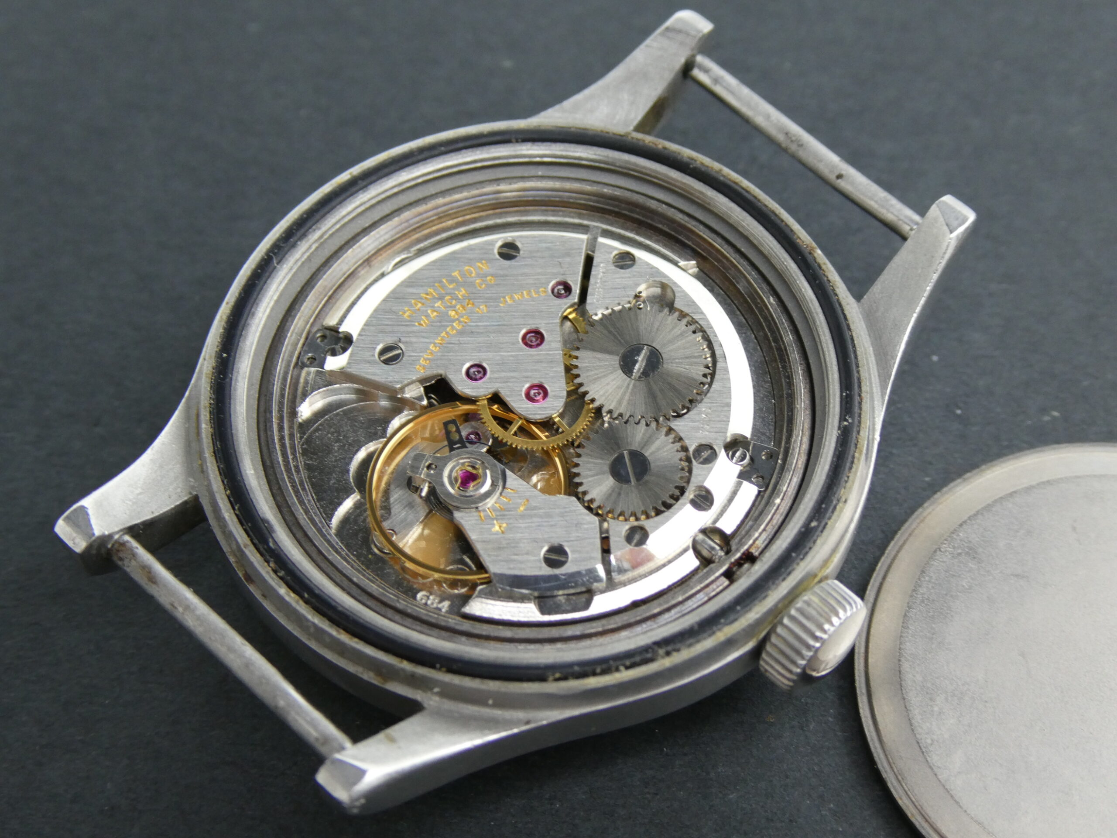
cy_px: 419
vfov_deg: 21.0
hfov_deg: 27.8
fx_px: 2259
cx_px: 558
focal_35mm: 70
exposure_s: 1/80
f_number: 4.5
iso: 250
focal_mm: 12.5
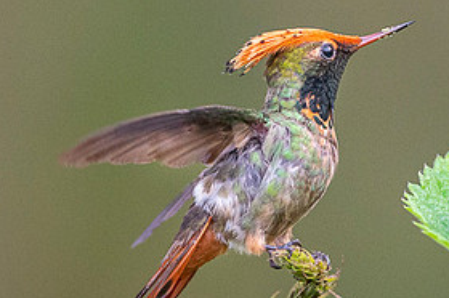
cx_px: 306
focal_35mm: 1921
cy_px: 53
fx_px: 23931
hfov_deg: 1.1
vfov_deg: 0.7
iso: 2500
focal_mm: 500
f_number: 4
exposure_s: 1/500
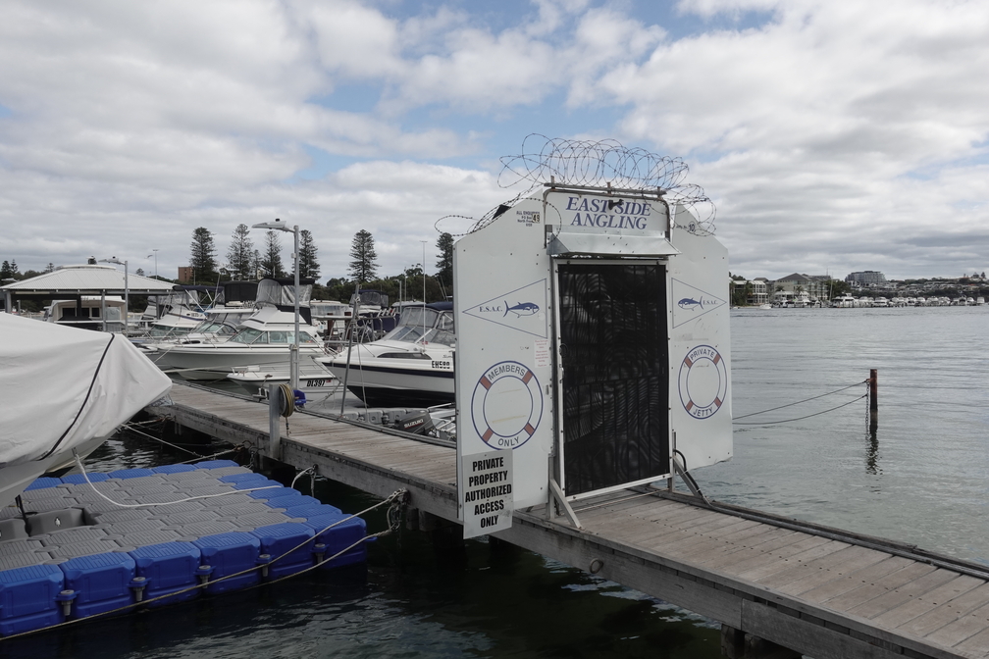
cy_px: 330
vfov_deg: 43.6
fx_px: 824
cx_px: 494
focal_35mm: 30
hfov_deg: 61.9
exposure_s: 1/160
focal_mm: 11
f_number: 11
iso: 125
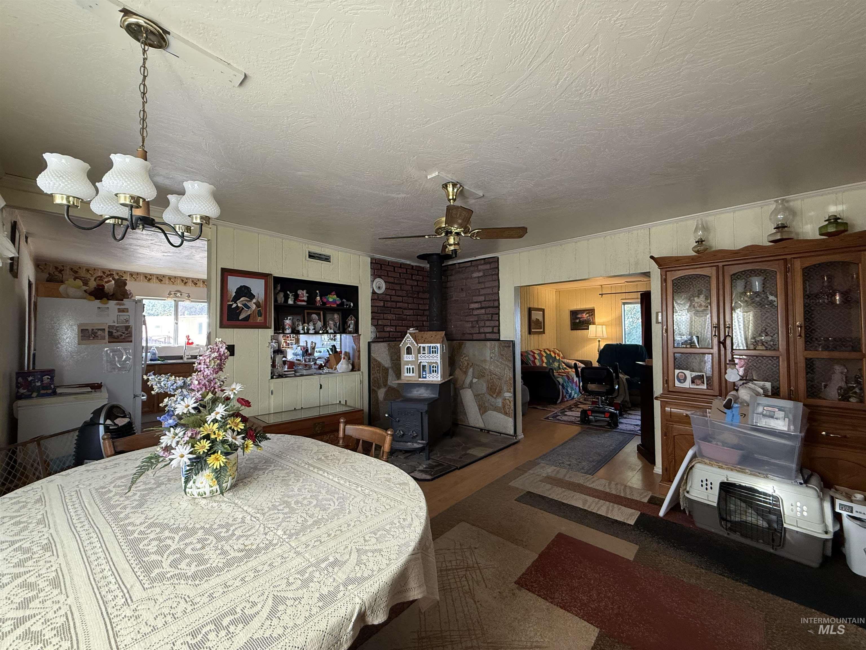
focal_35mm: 14
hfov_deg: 102.1
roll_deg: +0.0
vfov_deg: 85.7
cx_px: 433
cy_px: 325
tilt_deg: +1.8
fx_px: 350
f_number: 2.2
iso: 320
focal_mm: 2.22
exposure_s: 1/60
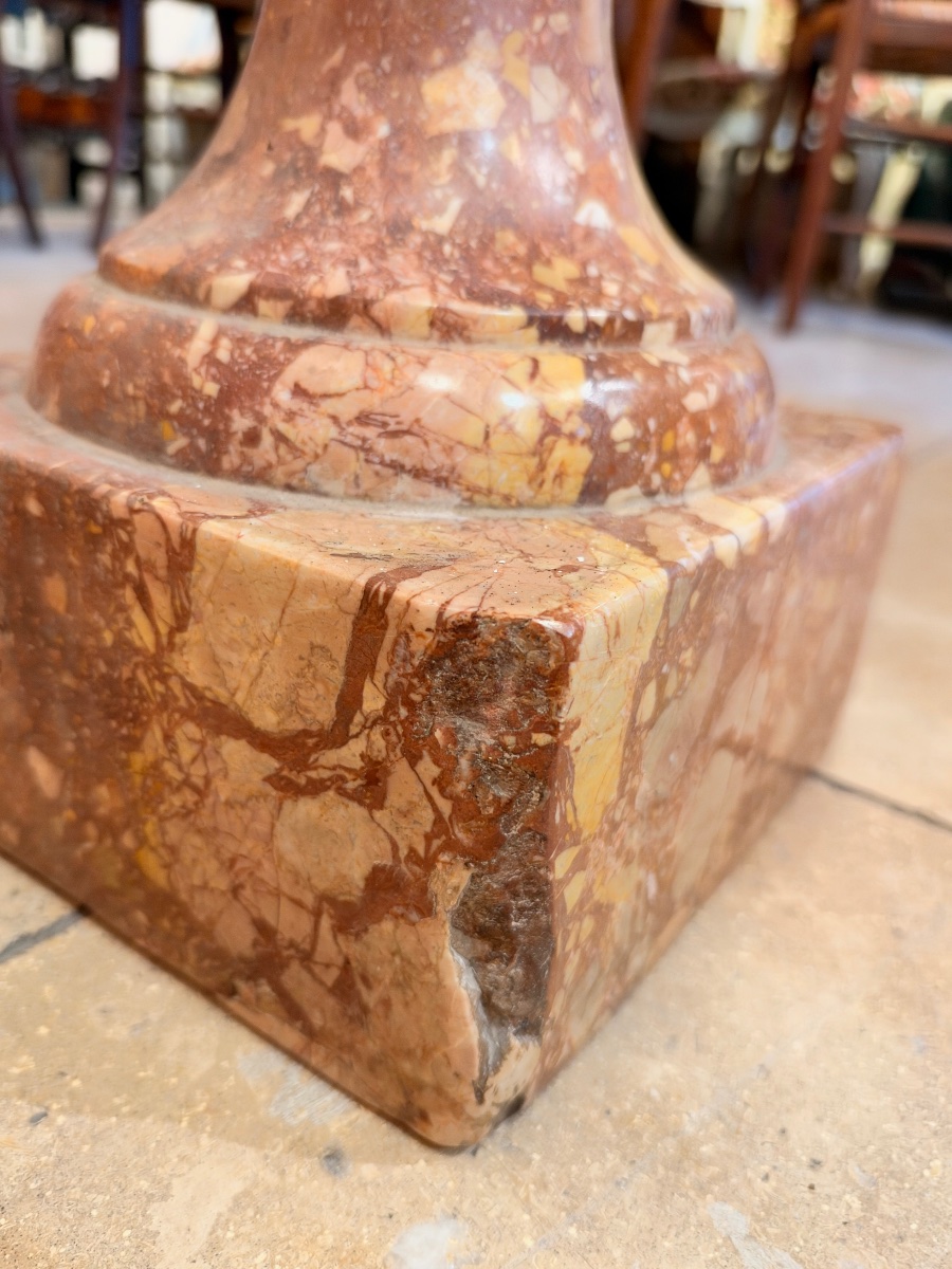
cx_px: 476
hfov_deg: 51.4
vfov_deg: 65.3
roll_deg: -6.4
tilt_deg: -23.8
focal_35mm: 27
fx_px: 990
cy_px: 634
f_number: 1.48
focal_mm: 6.93
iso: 320
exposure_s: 1/50
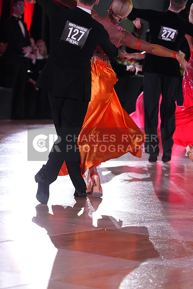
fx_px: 1398
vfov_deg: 11.8
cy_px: 144
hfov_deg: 7.9
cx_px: 96
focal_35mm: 174
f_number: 5
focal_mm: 174
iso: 4000
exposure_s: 1/250
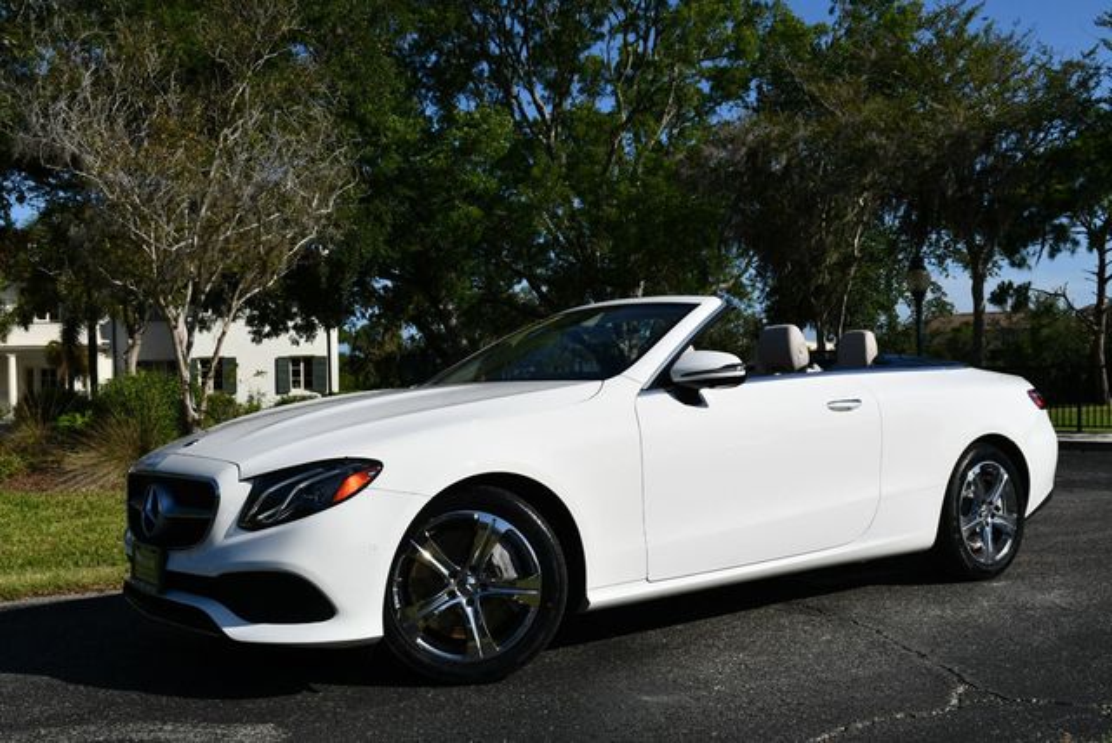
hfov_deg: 53.1
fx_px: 1113
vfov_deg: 36.9
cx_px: 556
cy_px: 372
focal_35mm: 36
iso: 100
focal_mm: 18
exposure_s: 1/400
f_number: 10
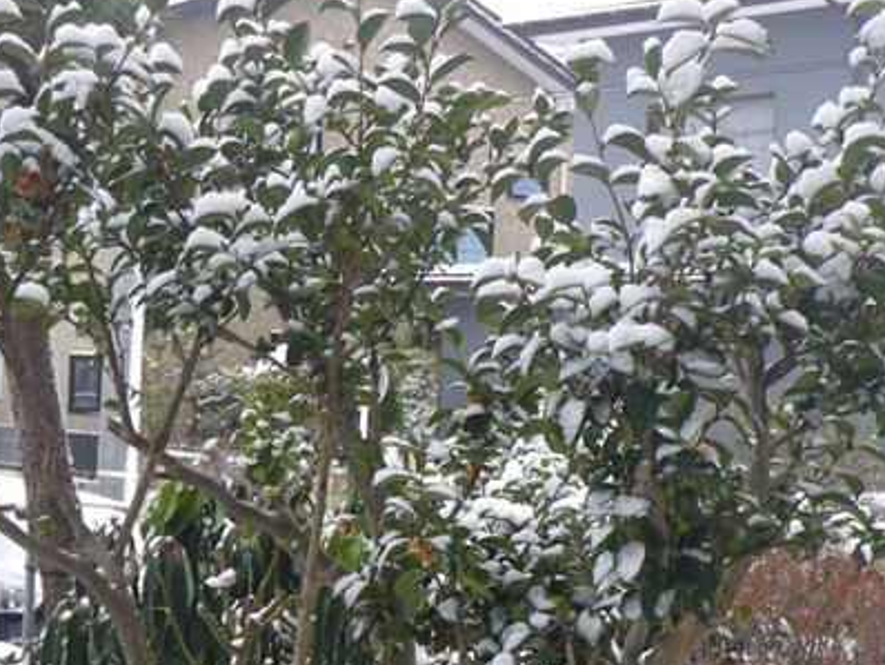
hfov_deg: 23.8
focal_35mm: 82
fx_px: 2098
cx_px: 503
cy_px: 500
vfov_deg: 17.9
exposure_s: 1/60
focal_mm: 9.1
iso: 125
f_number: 4.4
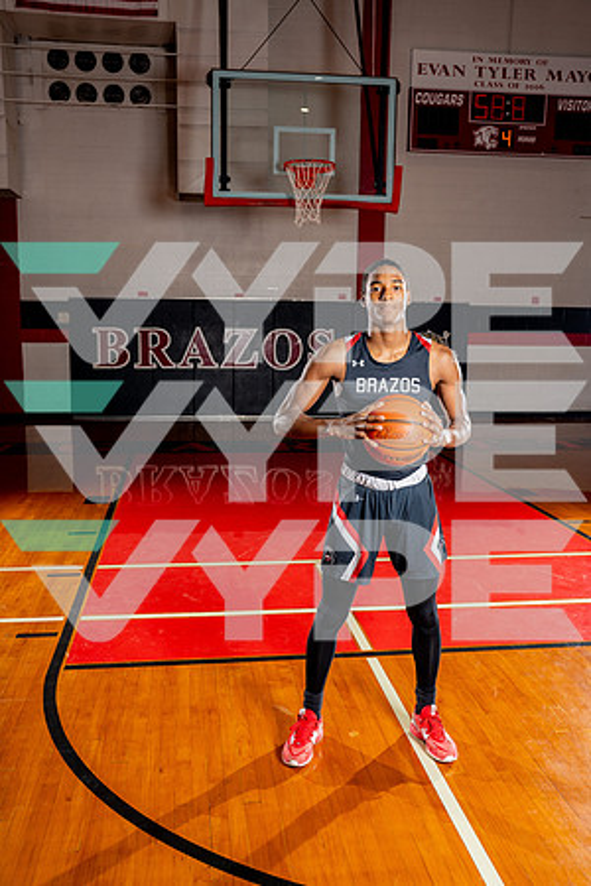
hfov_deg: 40.0
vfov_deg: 57.2
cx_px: 296
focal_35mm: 33
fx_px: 813
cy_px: 443
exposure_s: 1/250
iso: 100
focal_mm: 33
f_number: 5.6
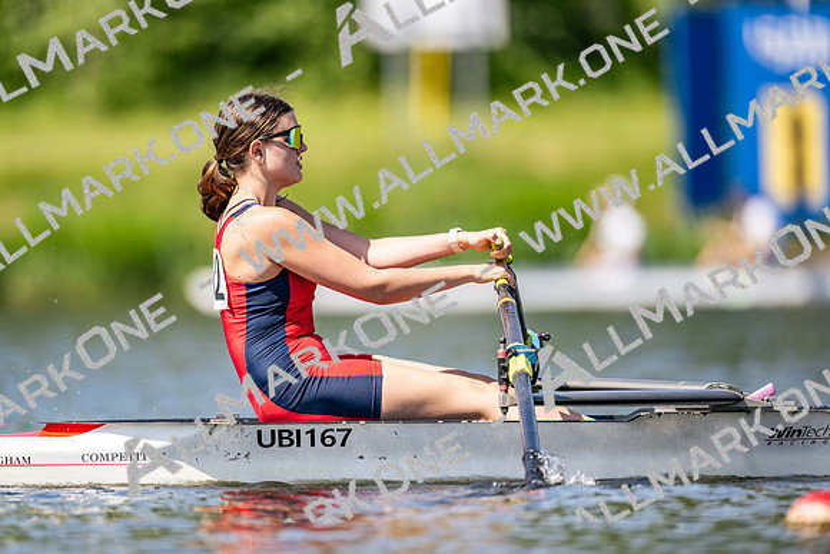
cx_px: 415
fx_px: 13836
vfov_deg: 2.3
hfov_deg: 3.4
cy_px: 277
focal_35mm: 600
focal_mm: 600
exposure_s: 1/2500
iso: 320
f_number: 4
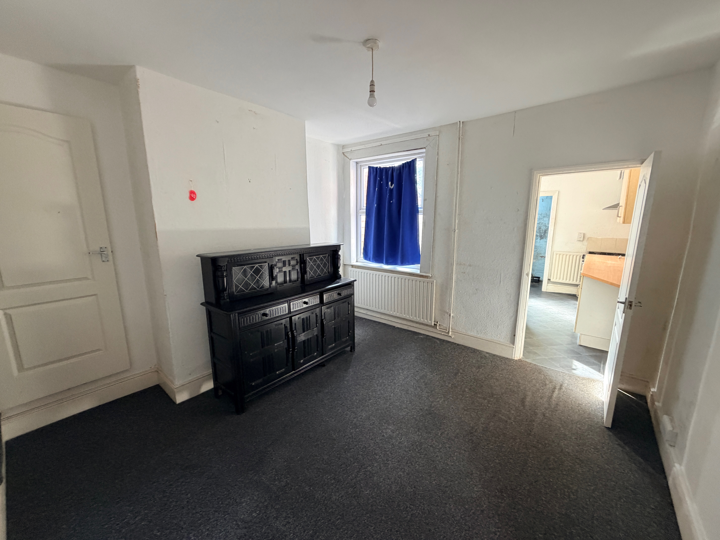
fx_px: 291
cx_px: 360
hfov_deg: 102.1
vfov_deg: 85.7
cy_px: 270
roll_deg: +1.0
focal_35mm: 14
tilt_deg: -9.9
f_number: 2.2
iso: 320
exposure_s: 1/60
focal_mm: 2.22
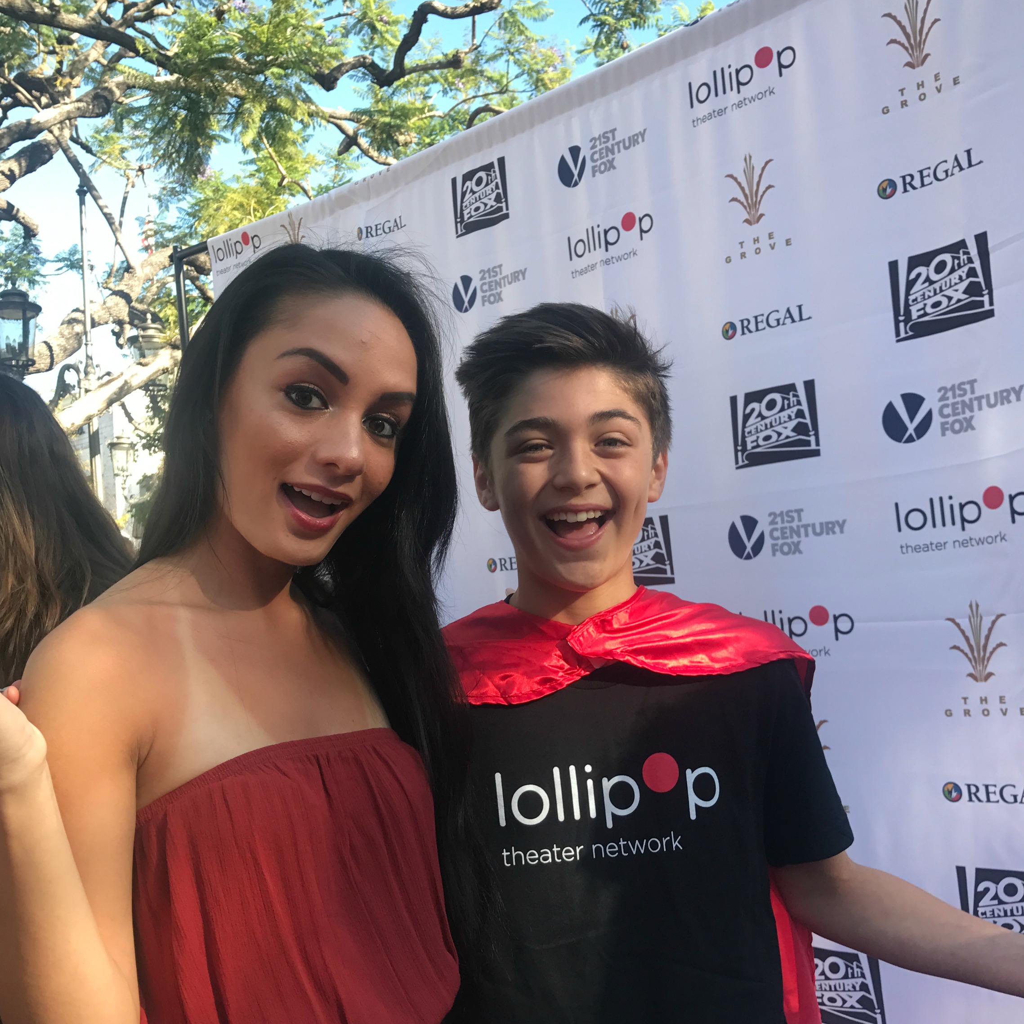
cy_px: 586
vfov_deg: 48.3
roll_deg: +2.4
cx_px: 499
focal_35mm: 34
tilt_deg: +2.1
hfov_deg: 48.4
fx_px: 1138
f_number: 1.8
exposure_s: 1/320
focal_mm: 3.99
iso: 20
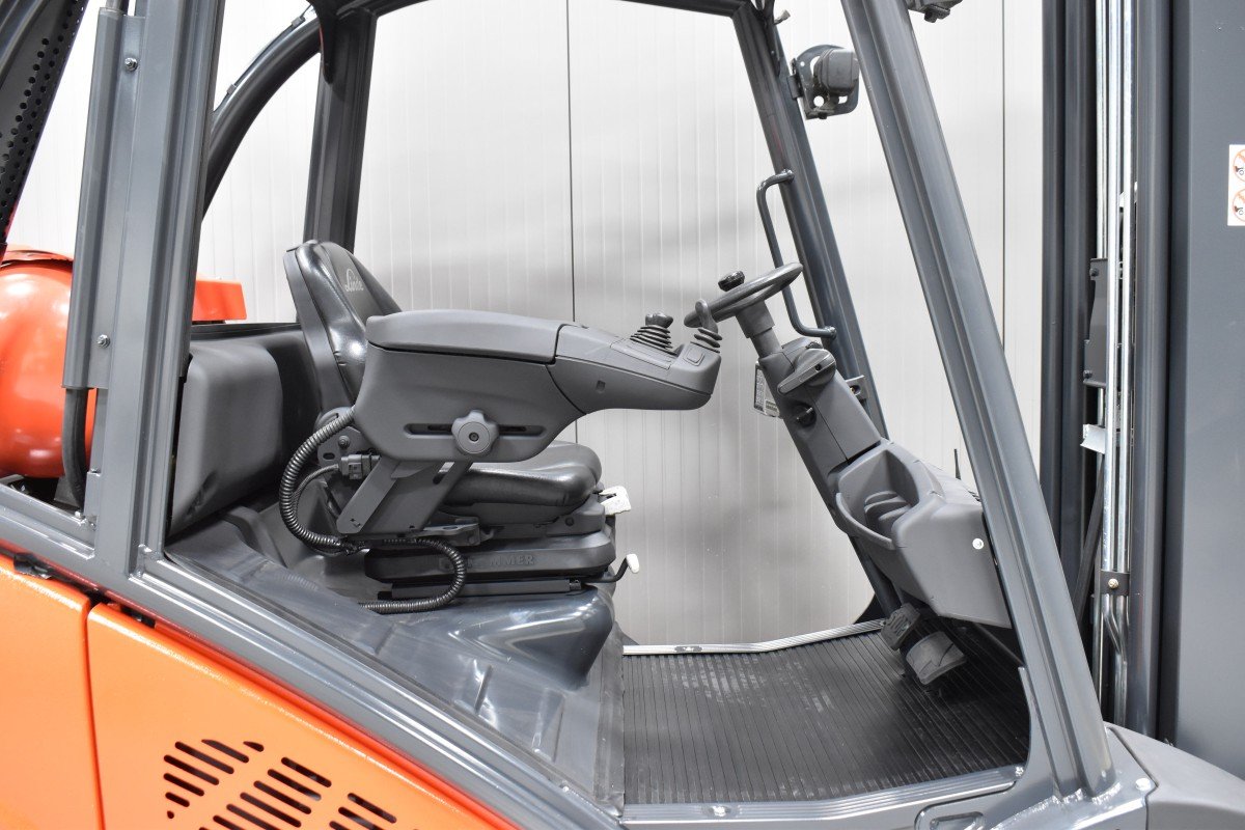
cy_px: 415
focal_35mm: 34
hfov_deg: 55.1
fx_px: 1193
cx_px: 622
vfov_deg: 38.4
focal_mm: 23
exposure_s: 1/8
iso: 1600
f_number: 5
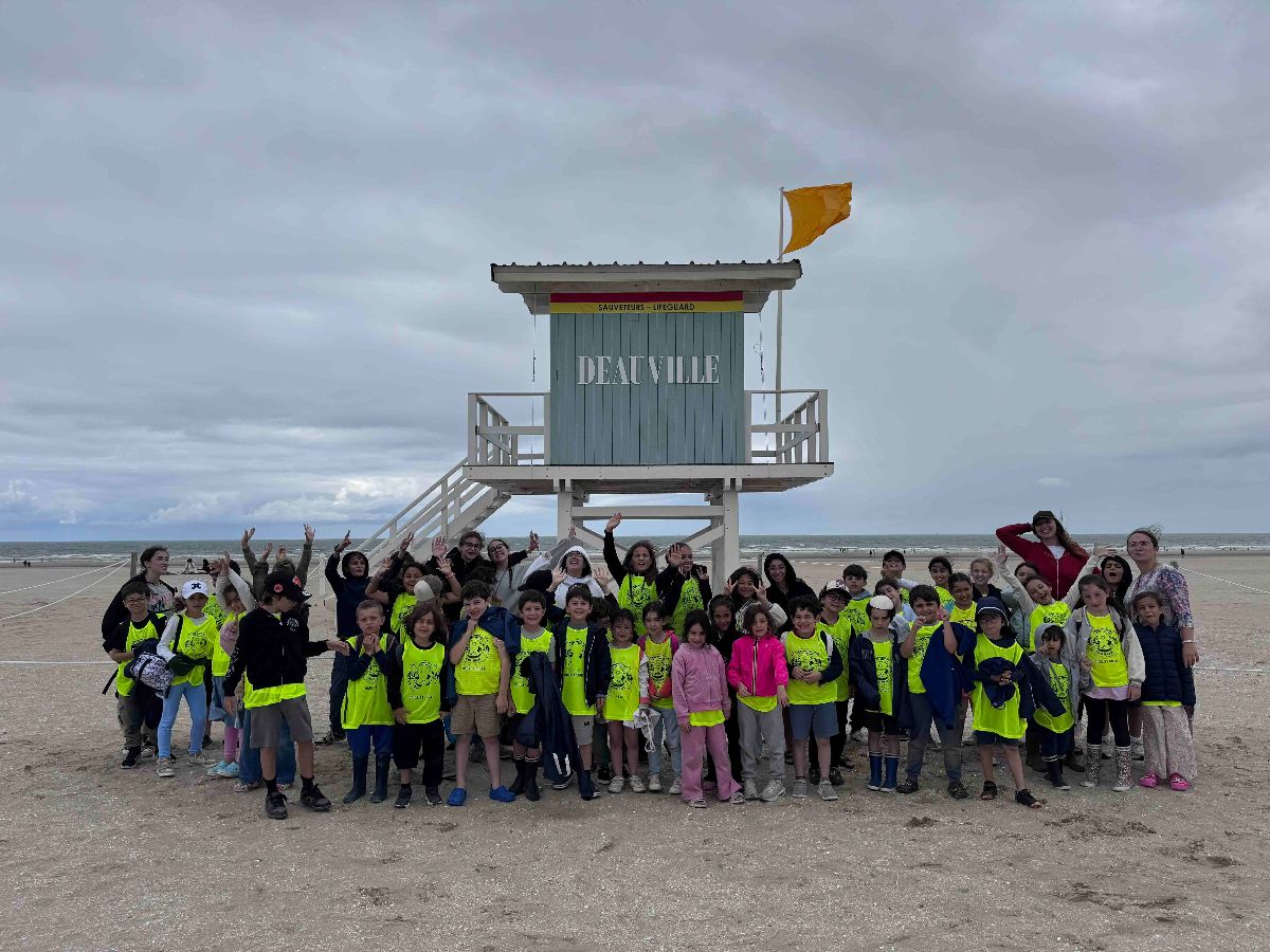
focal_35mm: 24
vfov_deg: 56.8
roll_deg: -0.7
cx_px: 635
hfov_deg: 71.6
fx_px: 881
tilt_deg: +1.2
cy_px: 476
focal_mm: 6.76
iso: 80
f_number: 1.78
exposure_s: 1/7092
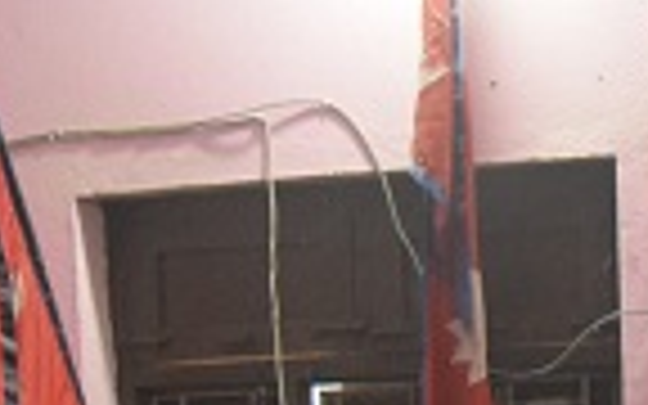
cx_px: 814
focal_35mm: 122
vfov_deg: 10.1
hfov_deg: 16.3
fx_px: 2155
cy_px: 736
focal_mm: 18
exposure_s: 1/60
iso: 2800
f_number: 3.5
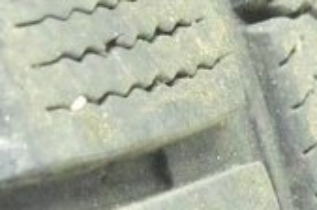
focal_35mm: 319
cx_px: 193
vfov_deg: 4.3
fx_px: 2804
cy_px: 143
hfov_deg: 6.5
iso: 6400
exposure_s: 1/60
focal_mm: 35
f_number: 4.5
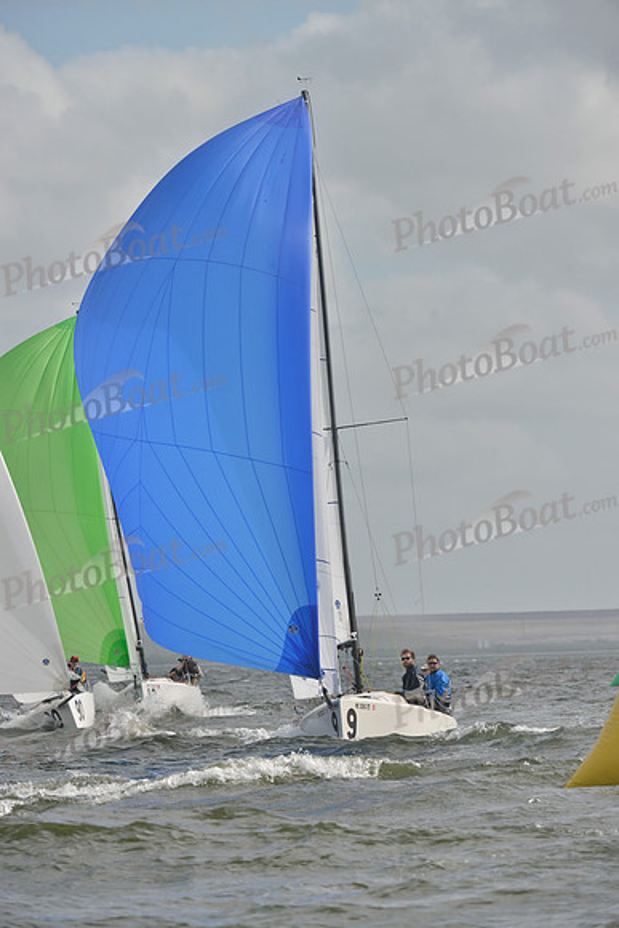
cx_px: 310
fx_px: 6186
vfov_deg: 8.6
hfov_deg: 5.7
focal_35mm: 240
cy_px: 464
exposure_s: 1/1600
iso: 400
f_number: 9
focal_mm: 240
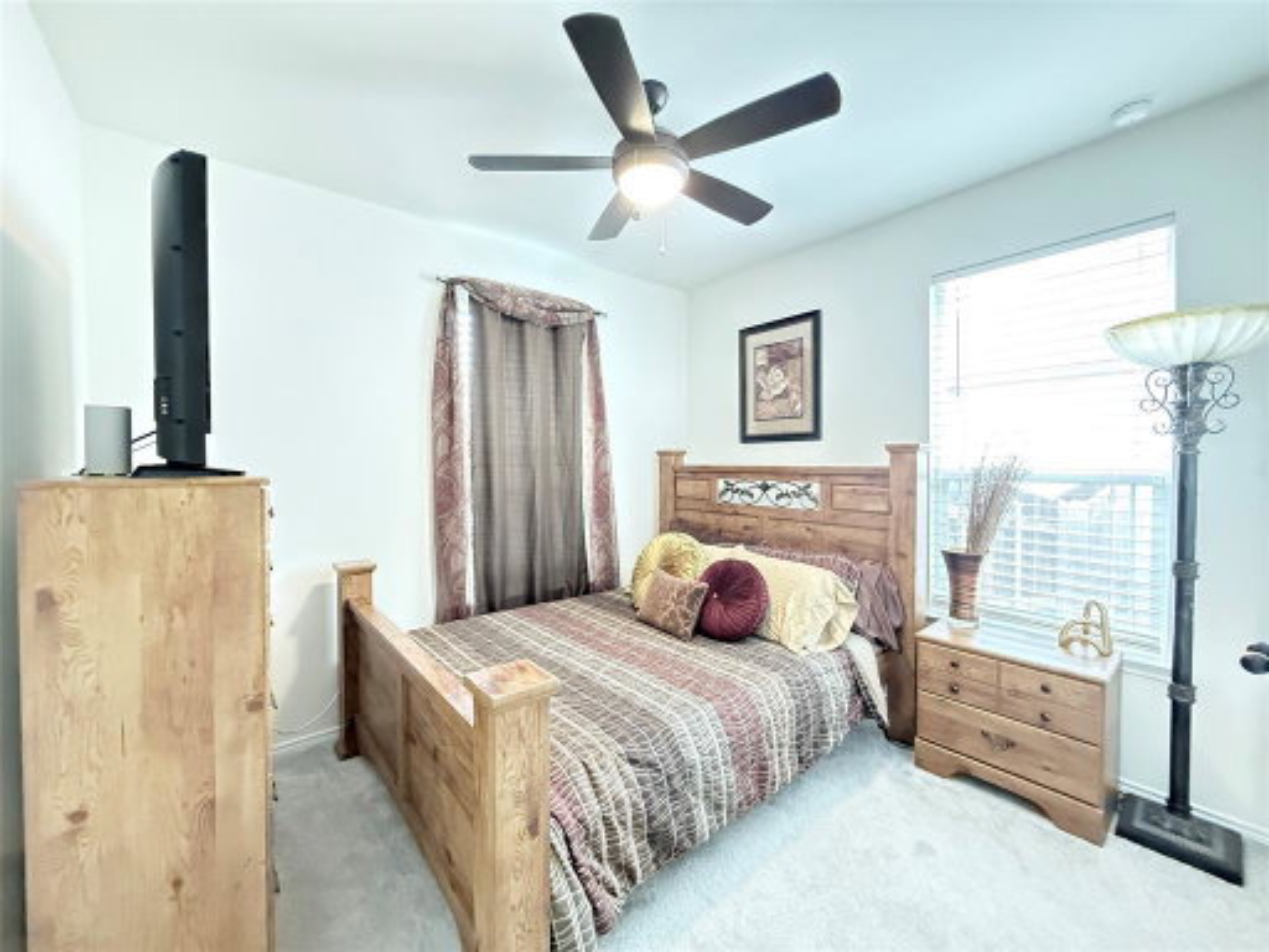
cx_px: 634
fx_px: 513
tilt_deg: -0.8
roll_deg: +0.3
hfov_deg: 102.1
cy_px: 476
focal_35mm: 14
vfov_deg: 85.7
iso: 1000
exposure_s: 1/60
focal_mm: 2.22
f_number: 2.2
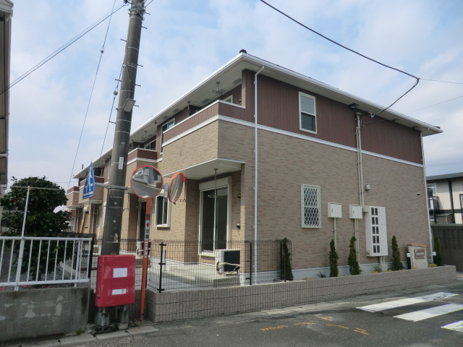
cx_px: 232
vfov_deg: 56.8
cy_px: 174
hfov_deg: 71.6
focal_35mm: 24
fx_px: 321
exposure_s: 1/250
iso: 80
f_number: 7.5
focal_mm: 4.3
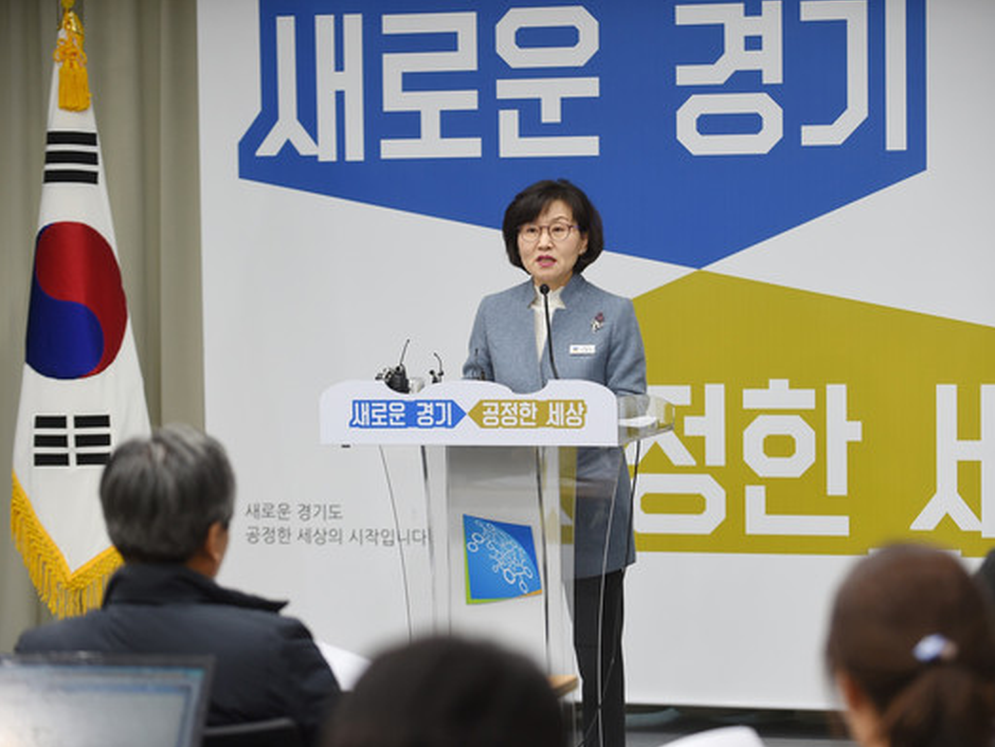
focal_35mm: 112
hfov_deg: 17.6
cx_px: 534
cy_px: 376
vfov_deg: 13.2
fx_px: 3220
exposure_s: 1/200
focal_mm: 102
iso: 1000
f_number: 3.5
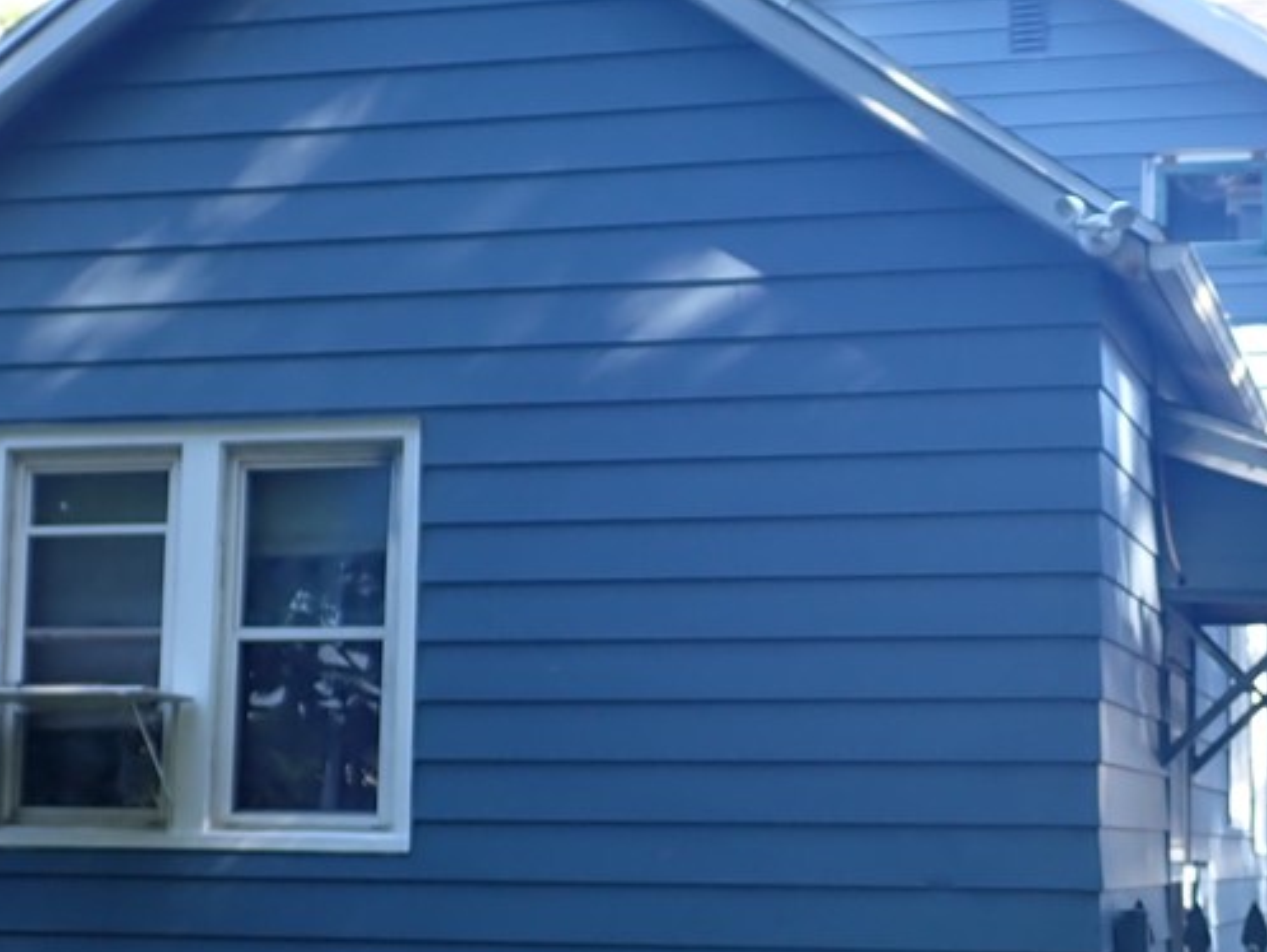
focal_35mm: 74
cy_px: 624
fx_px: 2710
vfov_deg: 19.9
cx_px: 814
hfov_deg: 26.2
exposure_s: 1/125
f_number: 2.5
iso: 125
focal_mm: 6.37
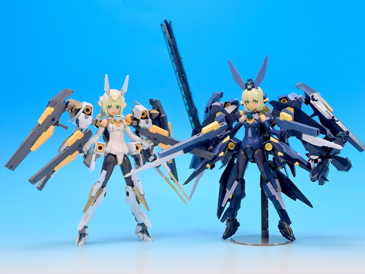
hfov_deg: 38.2
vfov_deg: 29.1
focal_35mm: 50
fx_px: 527
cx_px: 182
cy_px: 137
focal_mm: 10.7
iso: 80
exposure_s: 1/1.6
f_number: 5
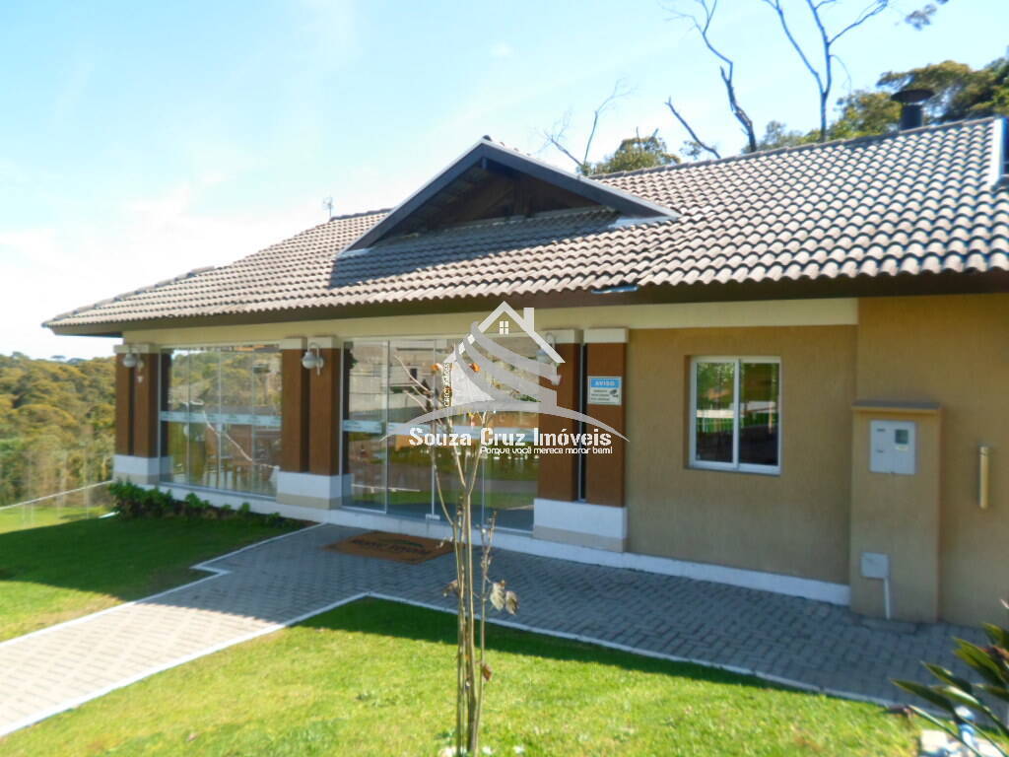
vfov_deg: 54.9
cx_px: 504
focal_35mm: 25
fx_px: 729
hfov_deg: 69.4
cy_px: 378
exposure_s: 1/750
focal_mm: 4.5
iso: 80
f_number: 2.5
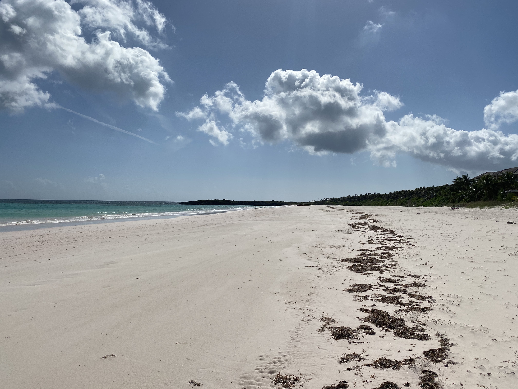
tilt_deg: +1.4
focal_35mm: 26
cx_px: 259
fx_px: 389
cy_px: 194
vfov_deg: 53.1
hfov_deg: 67.3
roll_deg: -3.0
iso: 40
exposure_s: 1/19231
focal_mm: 4.25
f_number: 1.8
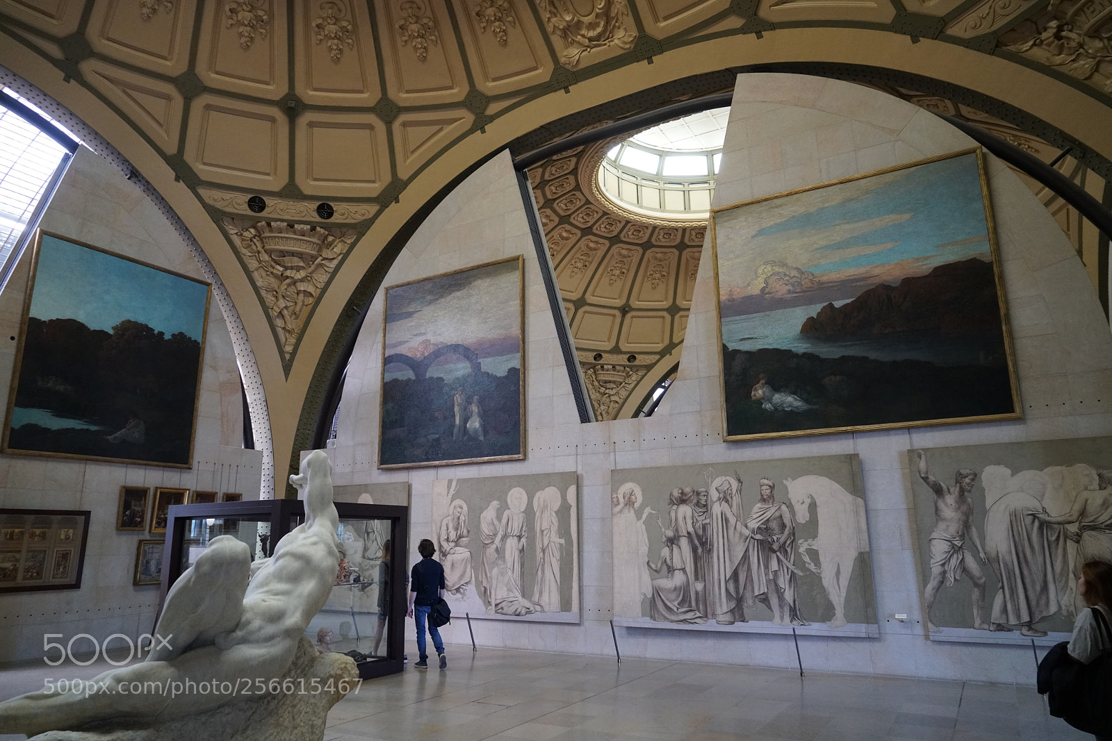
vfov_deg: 53.1
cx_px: 556
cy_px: 370
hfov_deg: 73.7
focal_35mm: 24
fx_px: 741
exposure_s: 1/160
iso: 3200
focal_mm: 24
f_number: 4
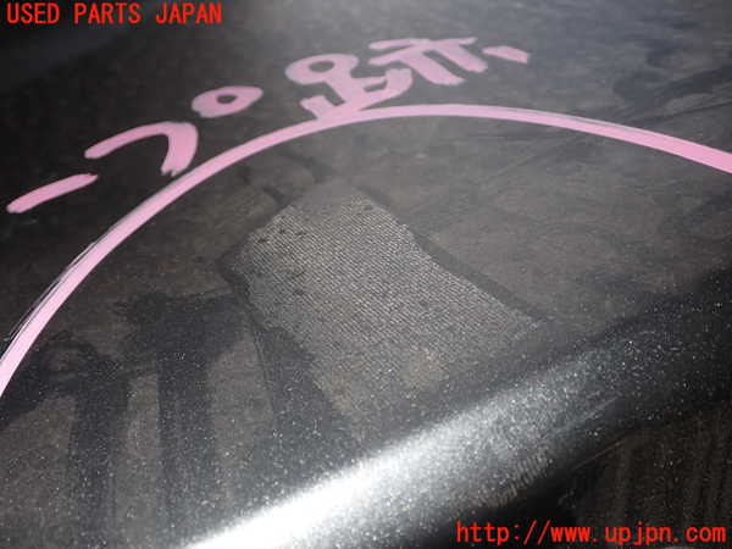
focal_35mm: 36
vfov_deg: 39.7
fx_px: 761
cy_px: 274
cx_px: 366
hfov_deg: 51.4
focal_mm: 6.37
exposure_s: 1/40
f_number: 7.1
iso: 125
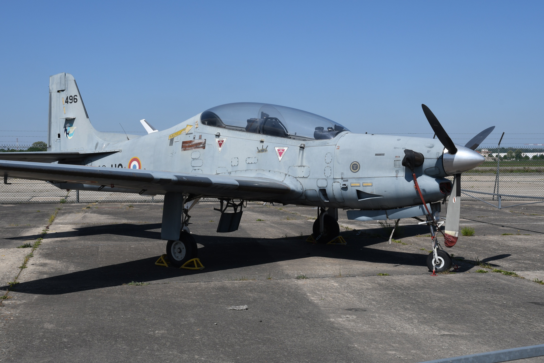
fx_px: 771
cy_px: 182
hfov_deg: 38.9
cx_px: 272
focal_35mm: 51
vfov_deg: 26.5
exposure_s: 1/320
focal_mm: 34
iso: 100
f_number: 9
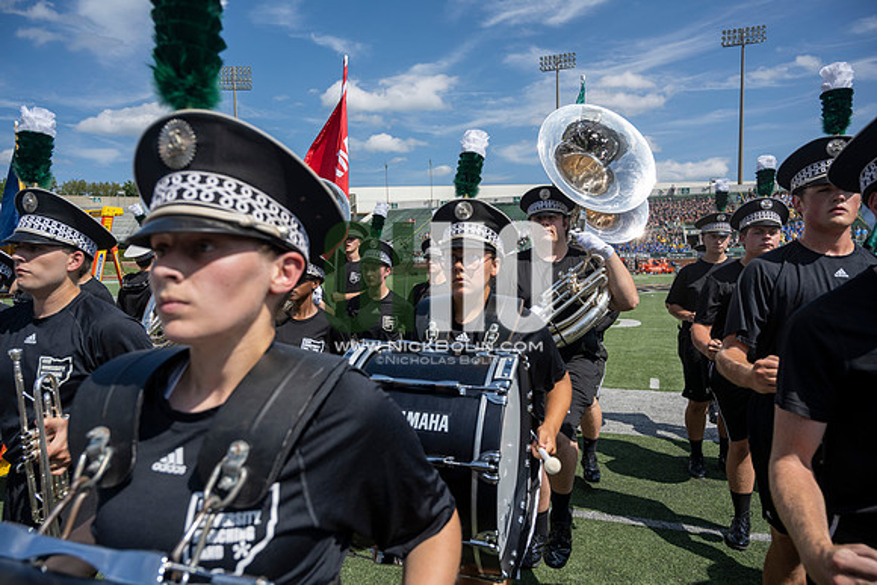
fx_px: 585
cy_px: 292
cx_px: 438
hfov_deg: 73.7
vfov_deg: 53.2
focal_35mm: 24
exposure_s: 1/1600
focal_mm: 24
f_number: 5
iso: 200
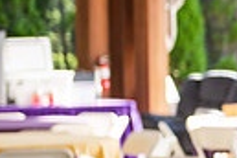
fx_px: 1652
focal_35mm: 251
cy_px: 67
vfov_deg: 5.5
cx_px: 461
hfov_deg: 7.9
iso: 160
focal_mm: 56
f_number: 3.2
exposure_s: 1/250
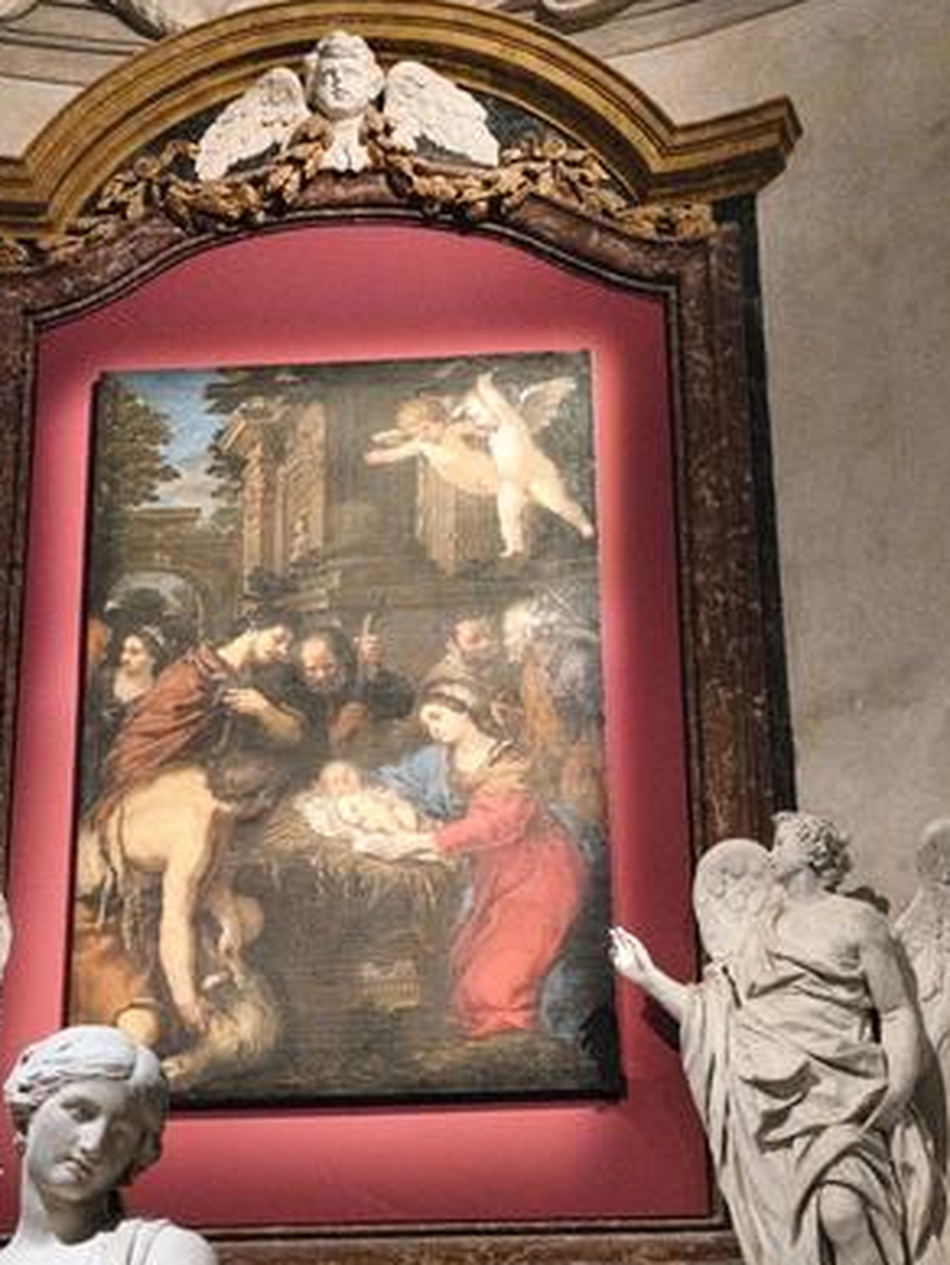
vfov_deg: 27.0
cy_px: 963
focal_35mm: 71
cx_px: 371
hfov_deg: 20.7
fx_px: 2597
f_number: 1.65
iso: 1000
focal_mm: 6.14
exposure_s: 1/33.3
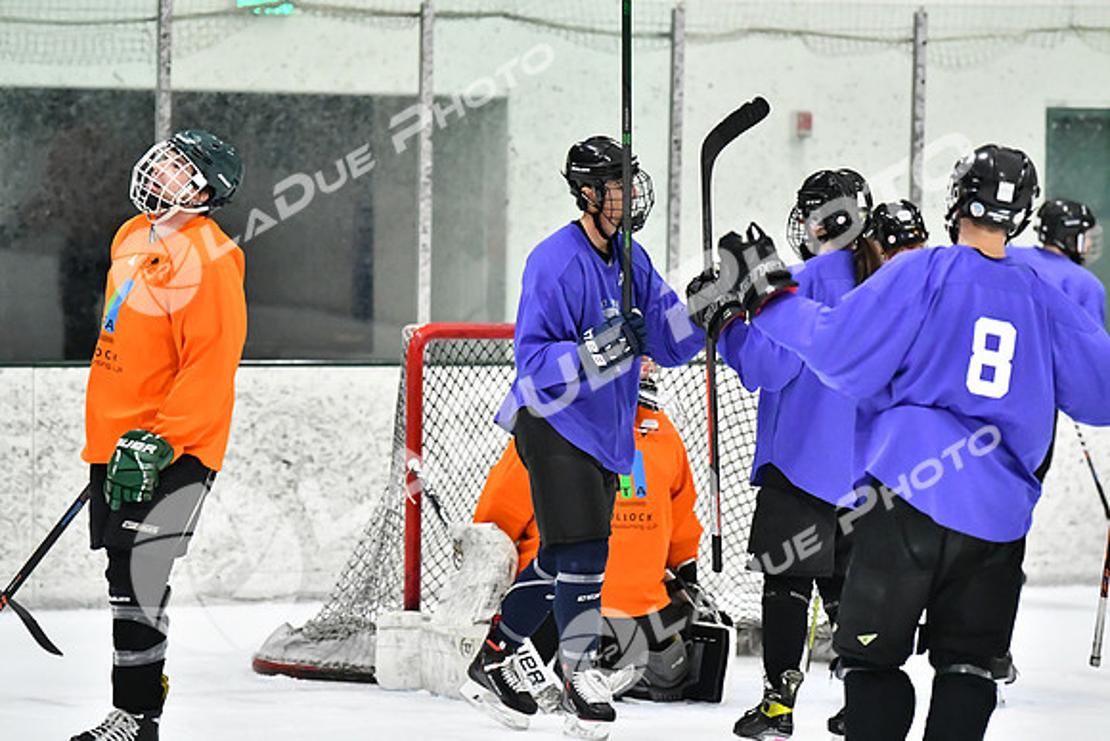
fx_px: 6939
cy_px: 370
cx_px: 555
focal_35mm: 225
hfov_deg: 9.1
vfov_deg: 6.1
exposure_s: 1/1600
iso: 6400
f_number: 2.8
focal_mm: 150
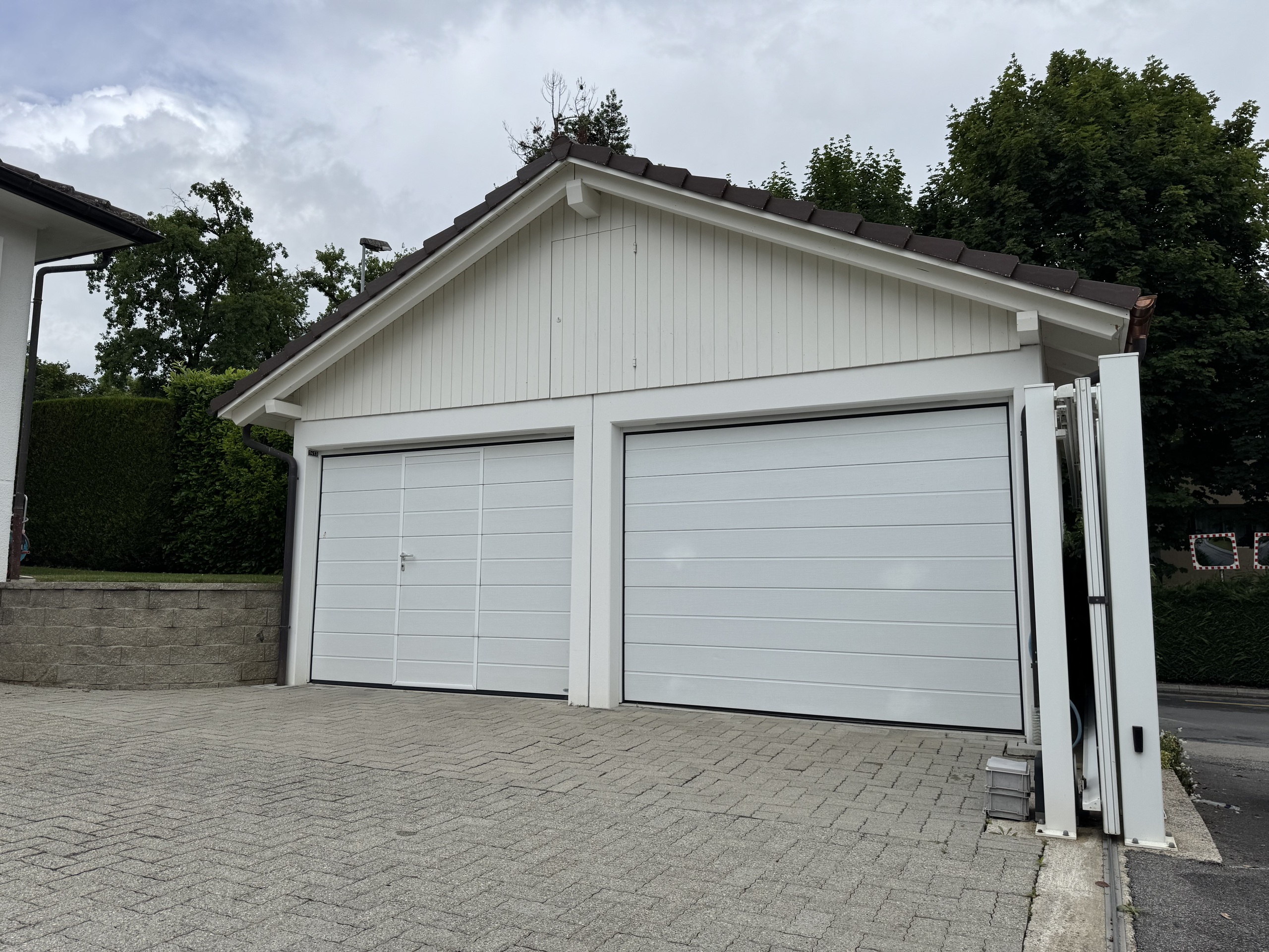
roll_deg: -0.7
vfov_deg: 56.8
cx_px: 634
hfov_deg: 71.6
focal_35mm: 24
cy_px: 476
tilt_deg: +6.0
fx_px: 880
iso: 80
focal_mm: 6.76
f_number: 1.78
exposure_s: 1/7937
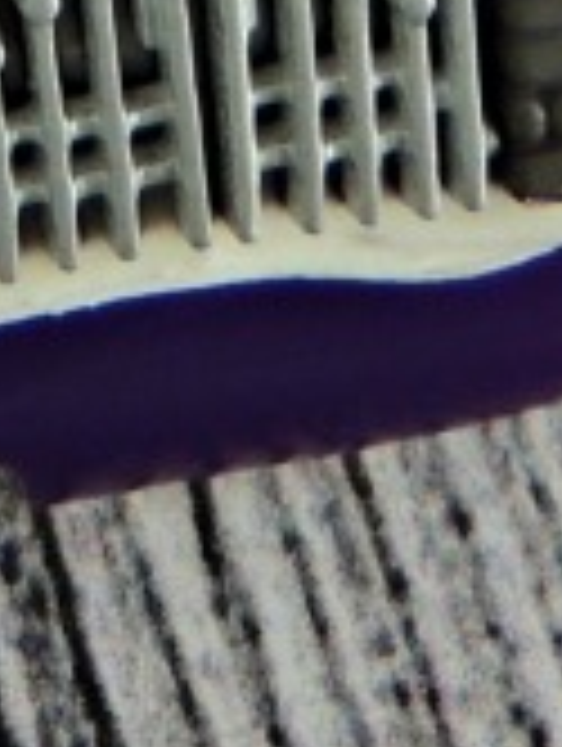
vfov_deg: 8.2
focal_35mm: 203
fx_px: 4383
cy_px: -1526
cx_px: -180
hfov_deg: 7.3
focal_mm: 5.8
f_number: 3.2
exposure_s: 1/50
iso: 180
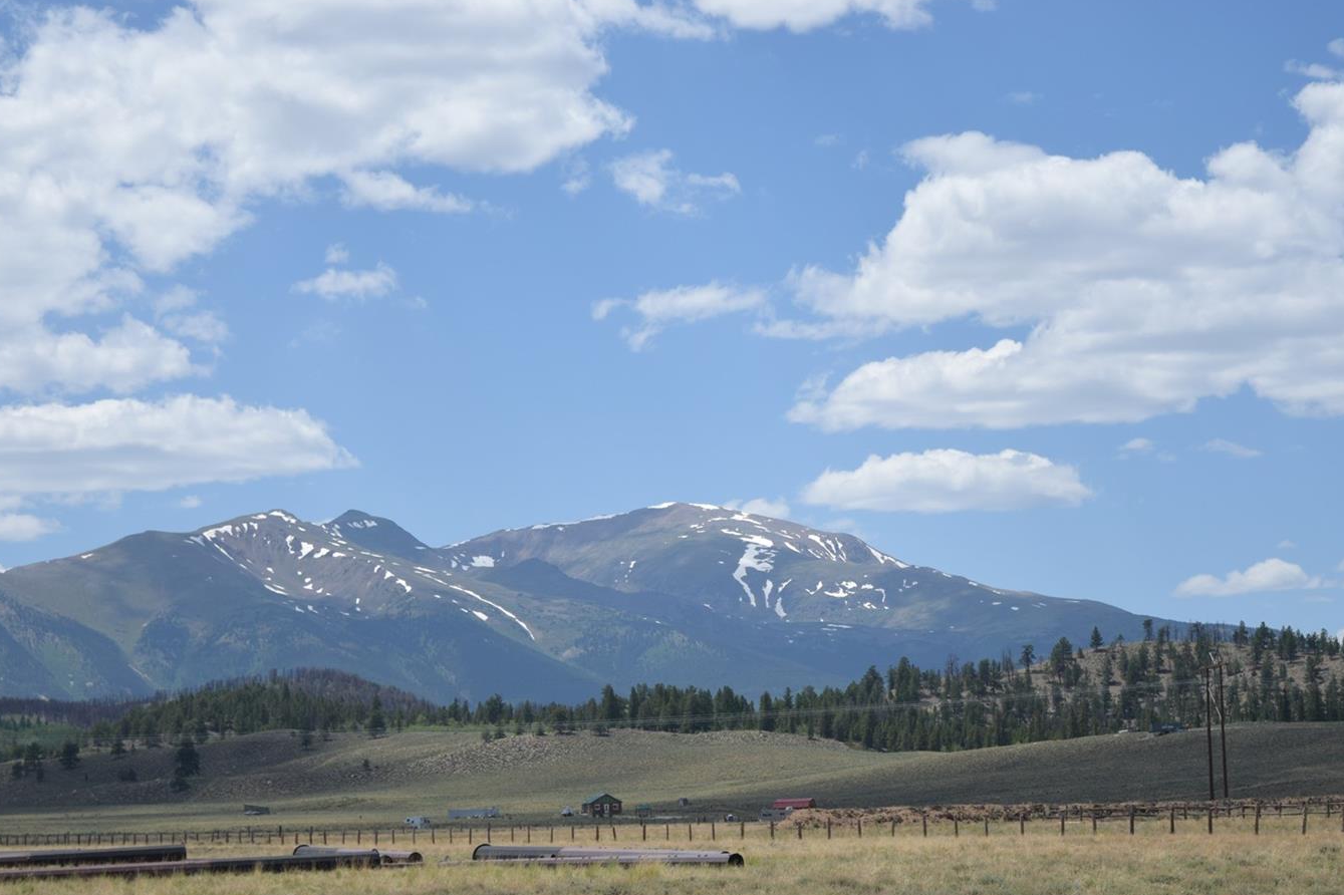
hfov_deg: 20.7
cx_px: 662
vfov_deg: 13.9
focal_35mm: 99
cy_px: 514
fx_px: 3680
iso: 200
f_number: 5.6
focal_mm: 55
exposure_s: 1/1250
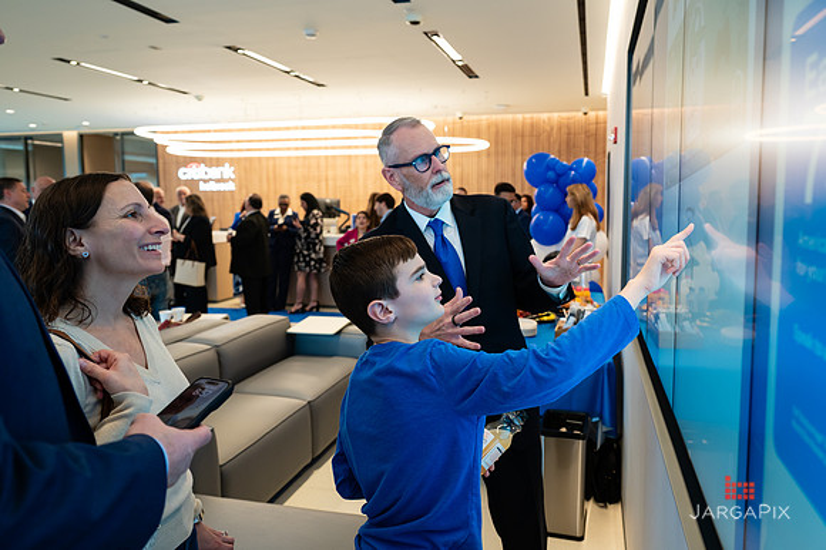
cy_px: 261
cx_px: 435
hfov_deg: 69.0
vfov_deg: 49.2
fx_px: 600
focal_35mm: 26
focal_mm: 24
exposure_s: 1/200
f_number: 3.5
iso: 640
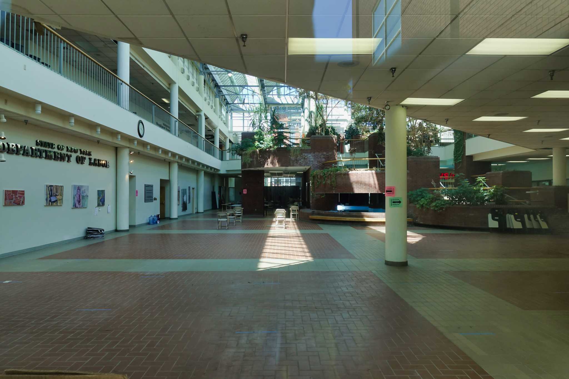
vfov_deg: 53.1
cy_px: 190
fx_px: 379
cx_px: 284
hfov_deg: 73.7
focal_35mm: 24
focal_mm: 8.8
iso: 125
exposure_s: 1/60
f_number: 5
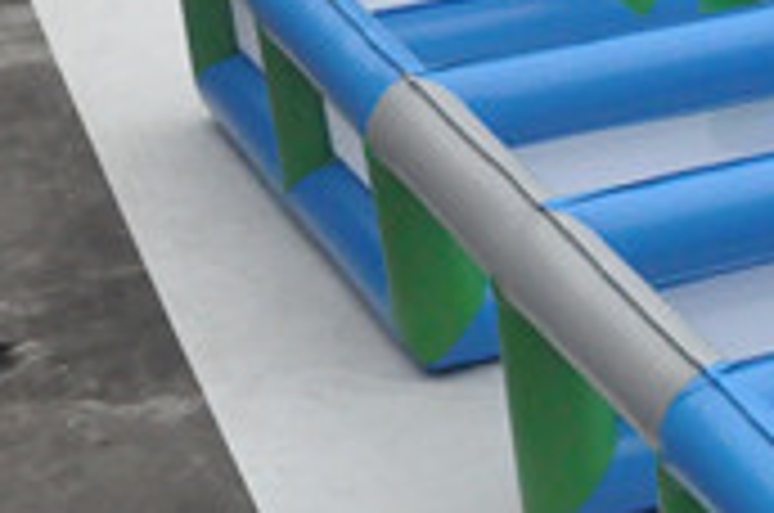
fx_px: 3090
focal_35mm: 144
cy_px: 306
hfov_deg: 12.5
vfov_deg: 9.5
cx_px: 1575
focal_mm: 22
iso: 3200
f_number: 8
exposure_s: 1/2500
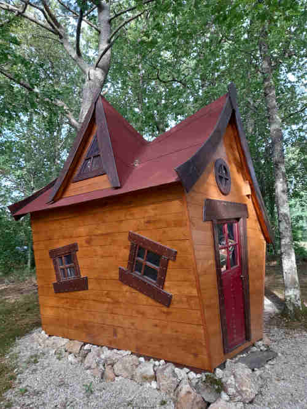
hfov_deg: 54.9
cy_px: 204
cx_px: 154
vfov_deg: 69.4
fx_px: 296
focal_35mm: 25
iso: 50
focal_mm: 4.6
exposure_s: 1/50
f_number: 2
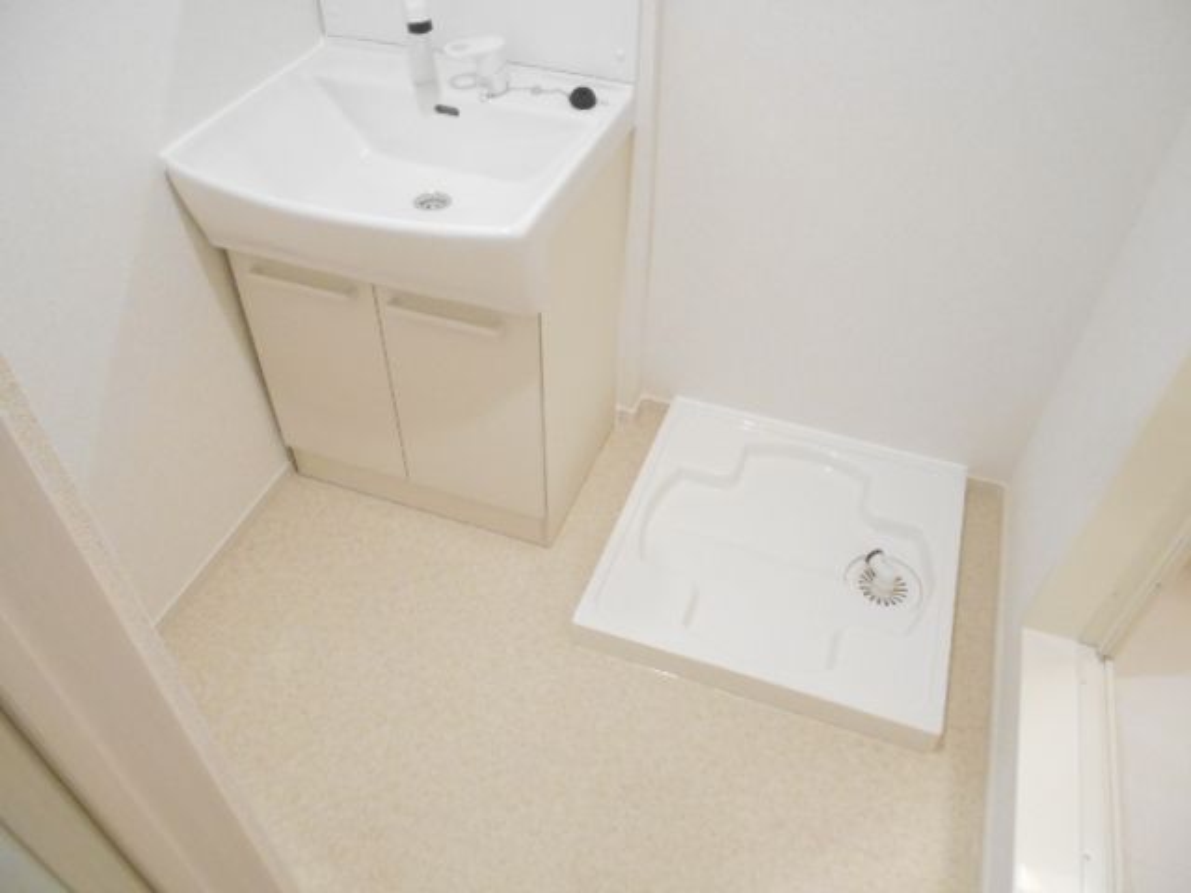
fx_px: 895
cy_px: 446
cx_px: 596
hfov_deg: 67.3
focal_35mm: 26
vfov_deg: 53.1
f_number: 3.2
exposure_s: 1/30
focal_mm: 4.6
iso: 800
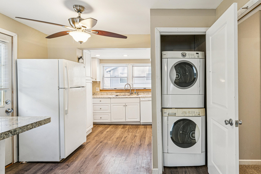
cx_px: 152
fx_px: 138
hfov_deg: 86.1
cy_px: 86
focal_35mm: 19
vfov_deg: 64.6
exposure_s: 1/3.33
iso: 400
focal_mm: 16
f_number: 13
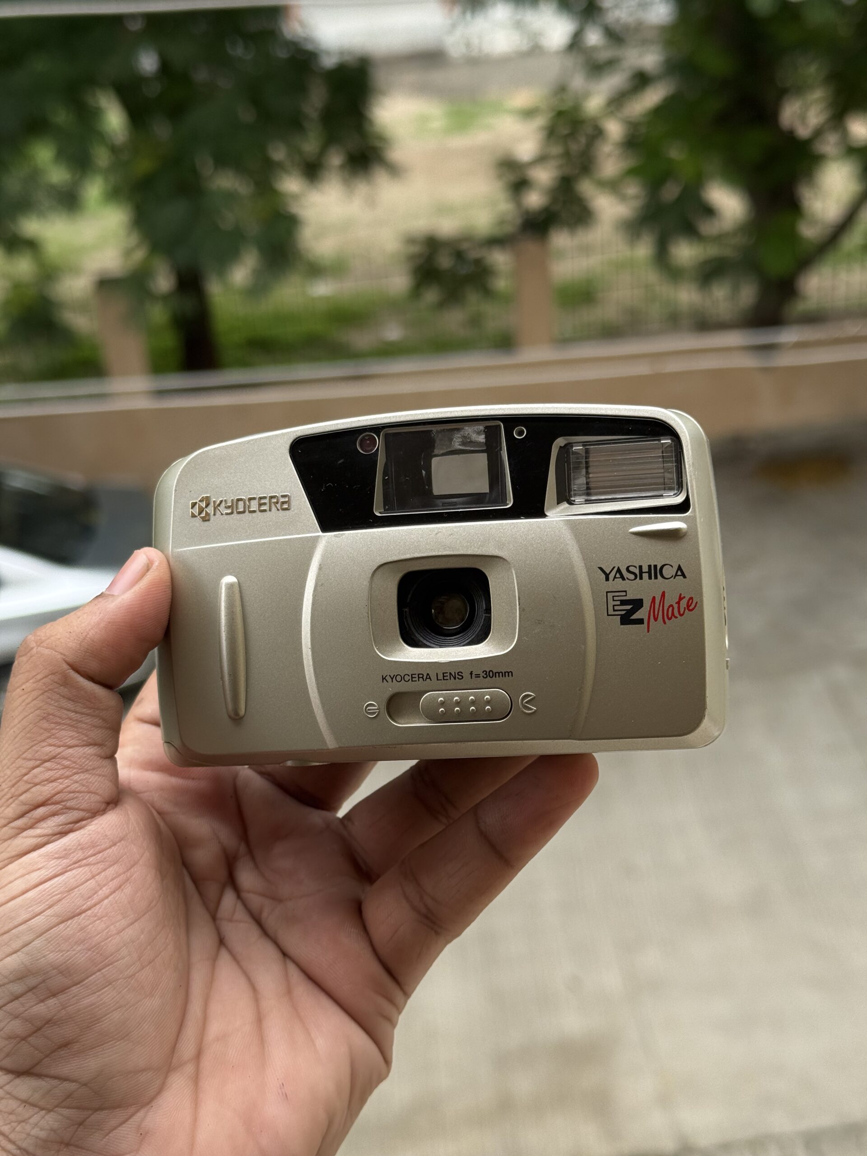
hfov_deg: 30.3
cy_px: 578
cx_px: 434
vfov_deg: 39.7
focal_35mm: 48
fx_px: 1603
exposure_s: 1/1116
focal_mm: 6.76
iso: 64
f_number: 1.78
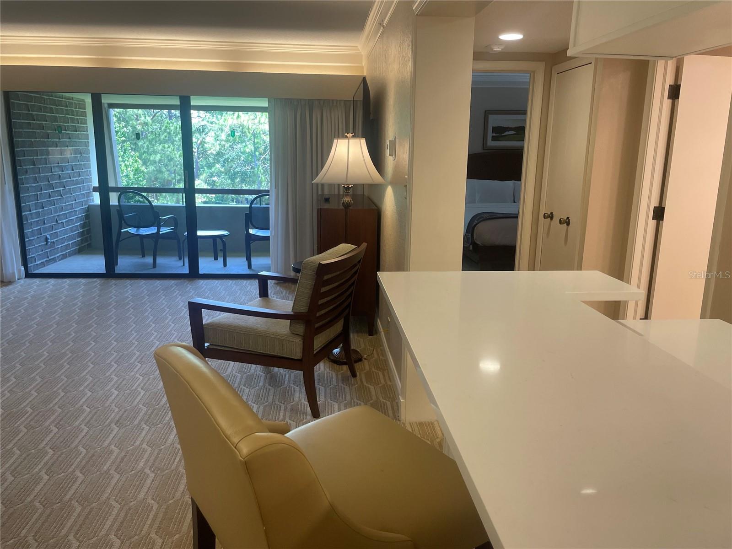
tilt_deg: -11.6
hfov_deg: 67.3
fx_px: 550
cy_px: 274
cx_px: 366
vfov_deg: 53.1
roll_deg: +0.8
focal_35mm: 26
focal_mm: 4.2
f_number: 1.6
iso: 125
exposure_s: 1/120
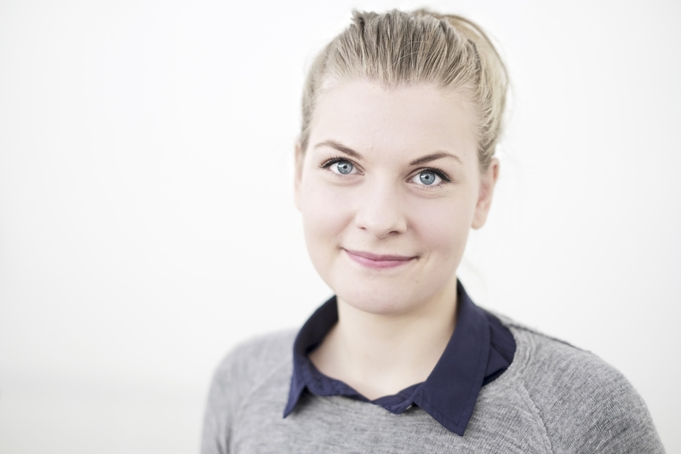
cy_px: 227
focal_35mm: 53
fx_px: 1002
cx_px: 340
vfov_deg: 25.5
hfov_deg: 37.5
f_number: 1.4
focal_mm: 35
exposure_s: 1/500
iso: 320
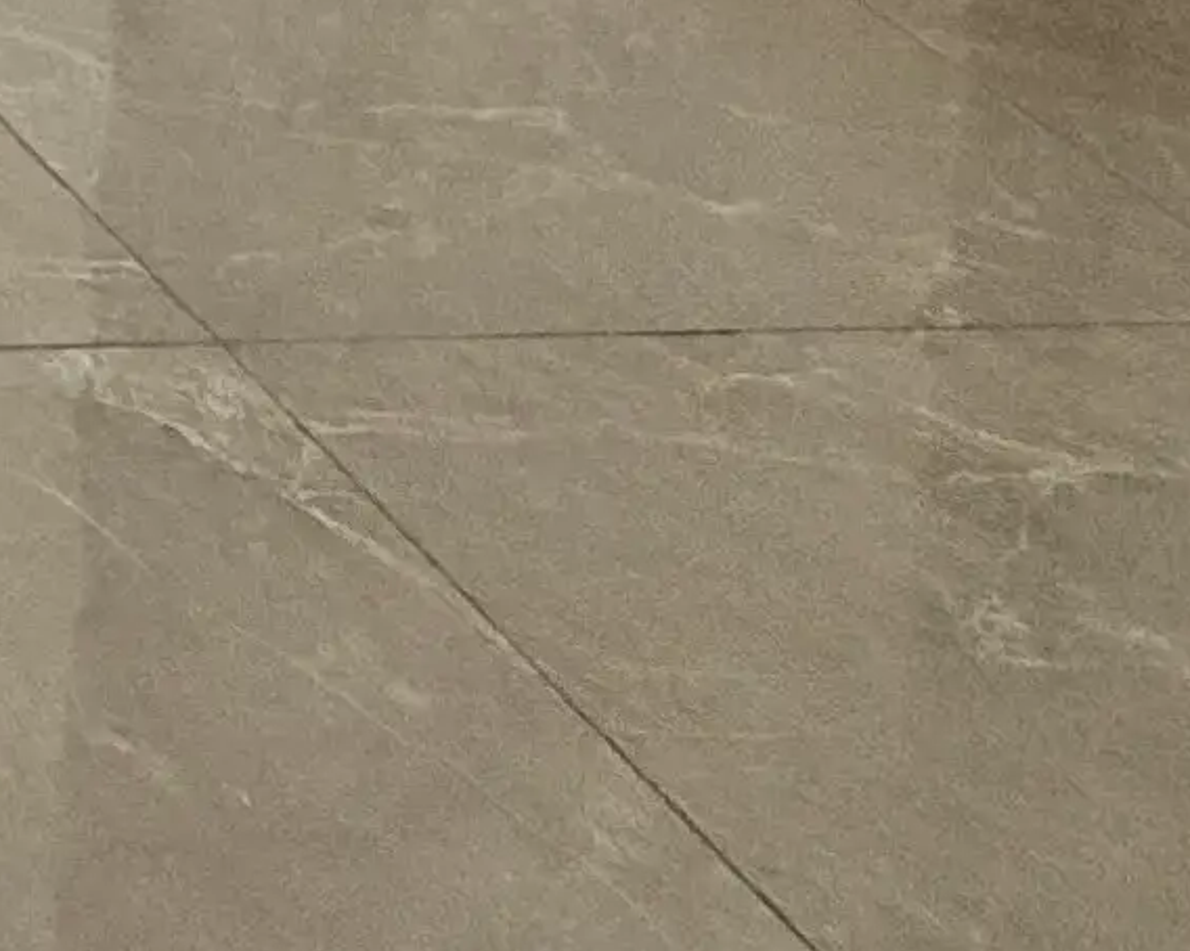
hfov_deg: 13.2
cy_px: -1741
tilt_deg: -3.1
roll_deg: -0.9
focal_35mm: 97
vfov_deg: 11.2
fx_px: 3415
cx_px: -1867
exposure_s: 1/1449
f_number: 2.2
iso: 50
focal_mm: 2.22
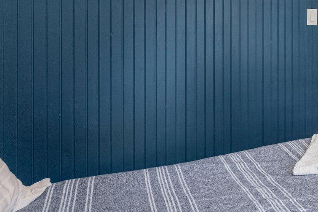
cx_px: 412
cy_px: 38
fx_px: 336
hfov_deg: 35.2
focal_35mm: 38
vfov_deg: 33.9
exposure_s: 1/10
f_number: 8
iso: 400
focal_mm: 14
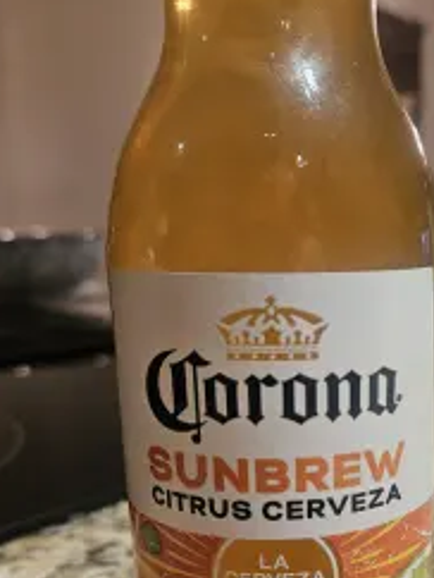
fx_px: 634
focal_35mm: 38
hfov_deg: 36.5
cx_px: 346
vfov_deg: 47.5
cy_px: 416
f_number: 1.8
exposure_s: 1/120
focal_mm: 5.4
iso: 800
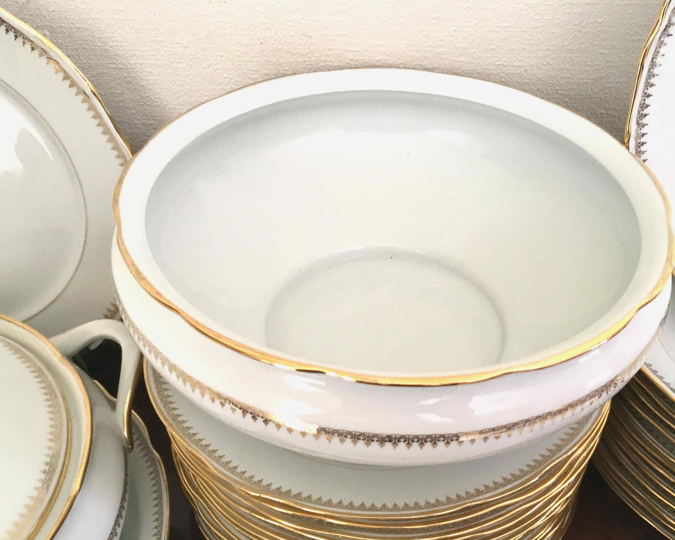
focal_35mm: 37
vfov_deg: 40.0
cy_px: 323
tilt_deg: -42.5
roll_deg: -2.8
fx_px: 739
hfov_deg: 49.0
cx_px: 370
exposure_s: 1/33
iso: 125
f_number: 2.2
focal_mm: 4.15
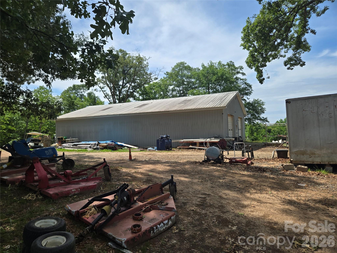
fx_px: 224
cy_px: 126
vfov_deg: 58.9
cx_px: 168
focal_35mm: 23
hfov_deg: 73.9
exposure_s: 1/2921
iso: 40
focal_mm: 5.4
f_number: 1.8
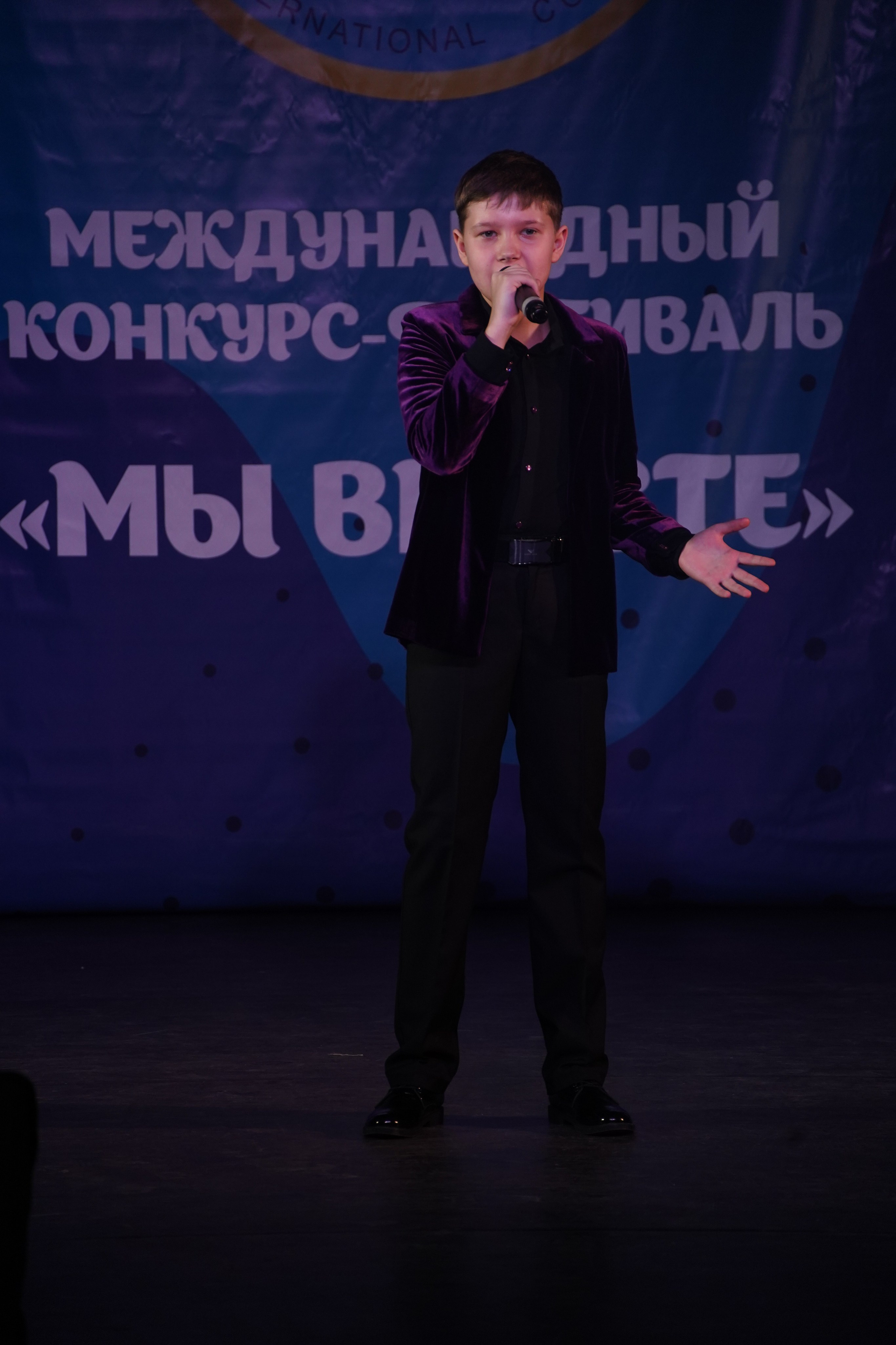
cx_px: 448
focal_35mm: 228
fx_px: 8511
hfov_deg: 6.0
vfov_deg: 9.0
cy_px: 672
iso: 1600
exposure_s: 1/250
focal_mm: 228
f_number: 5.6
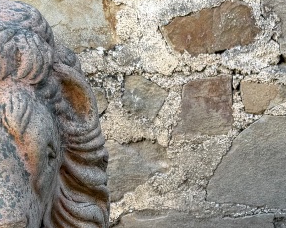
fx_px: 829
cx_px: 240
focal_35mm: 98
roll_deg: -1.1
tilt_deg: -21.9
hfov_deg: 19.3
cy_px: 274
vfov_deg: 15.1
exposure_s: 1/172
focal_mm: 6.76
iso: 64
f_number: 1.78
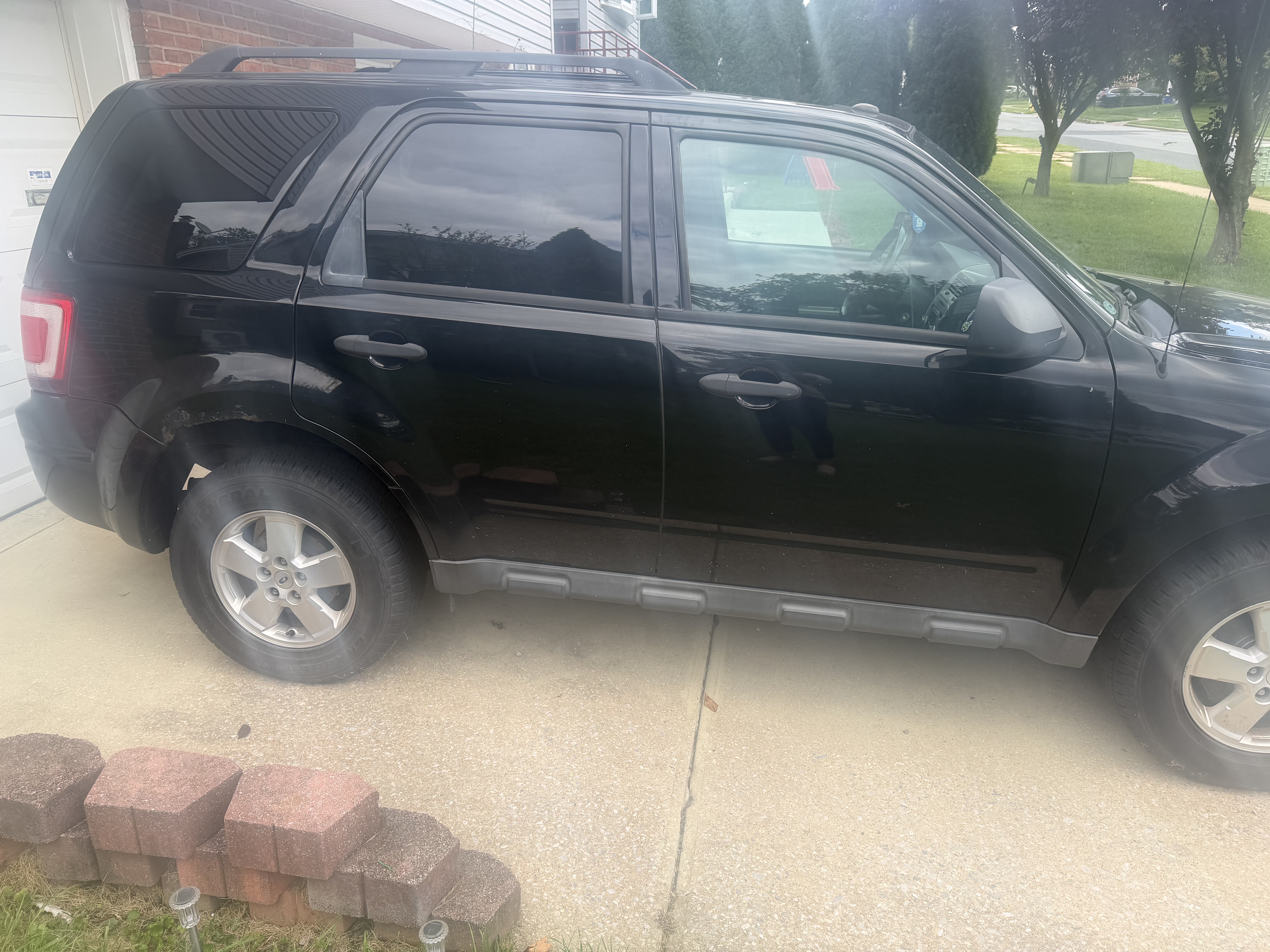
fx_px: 881
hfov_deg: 71.6
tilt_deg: -21.0
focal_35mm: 24
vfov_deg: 56.8
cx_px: 635
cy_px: 476
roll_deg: +0.5
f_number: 1.78
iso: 80
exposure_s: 1/788
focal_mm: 6.76
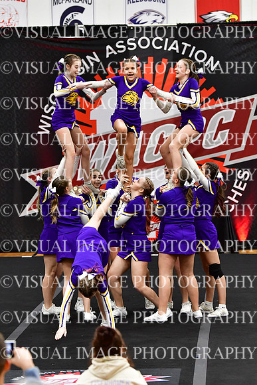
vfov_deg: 13.4
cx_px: 128
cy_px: 192
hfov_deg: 9.0
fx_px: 1637
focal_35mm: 153
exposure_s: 1/500
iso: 5000
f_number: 3.5
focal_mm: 102
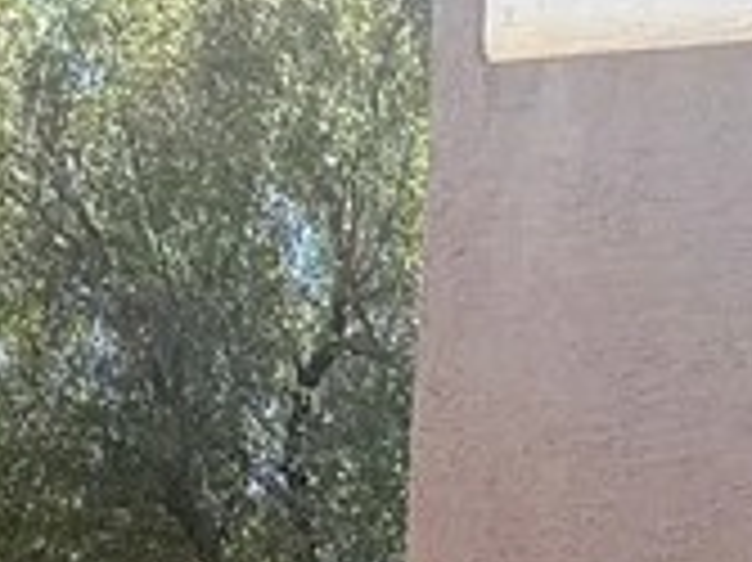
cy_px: 1560
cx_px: 1112
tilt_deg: -1.3
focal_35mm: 86
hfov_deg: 19.9
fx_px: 1867
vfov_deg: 11.8
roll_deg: -3.7
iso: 50
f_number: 2.2
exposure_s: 1/760
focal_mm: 2.22
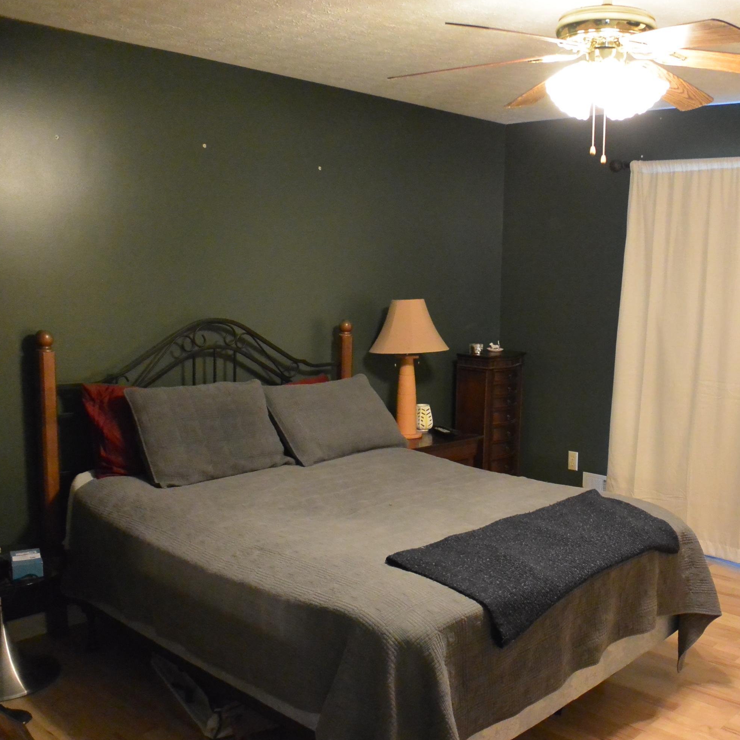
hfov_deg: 46.3
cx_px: 507
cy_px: 366
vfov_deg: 47.2
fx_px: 847
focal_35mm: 35
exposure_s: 1/80
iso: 1600
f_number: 2.8
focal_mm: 10
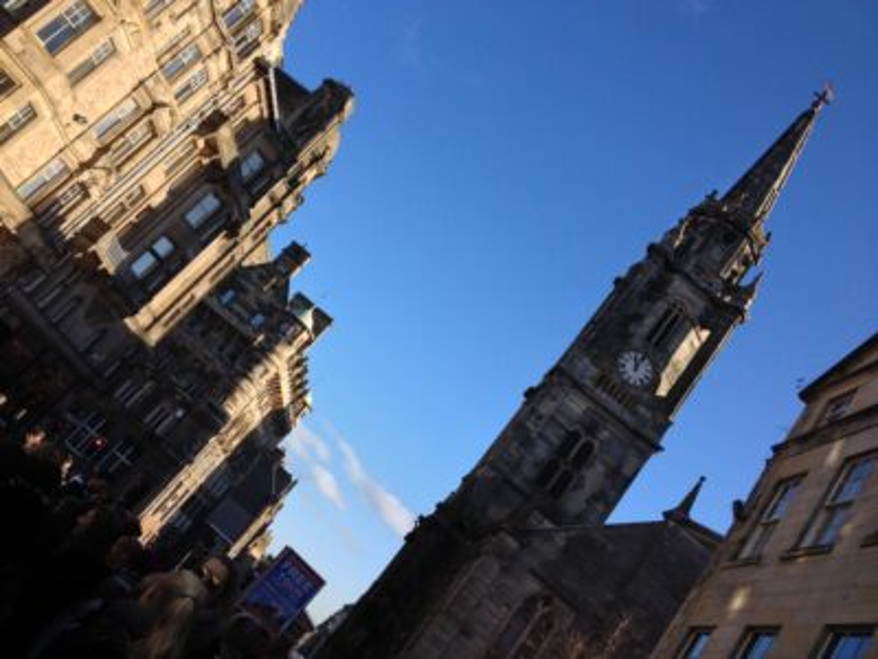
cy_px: 330
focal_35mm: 35
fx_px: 888
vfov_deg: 40.7
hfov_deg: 52.6
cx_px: 439
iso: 50
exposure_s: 1/849
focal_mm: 4.28
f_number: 2.4
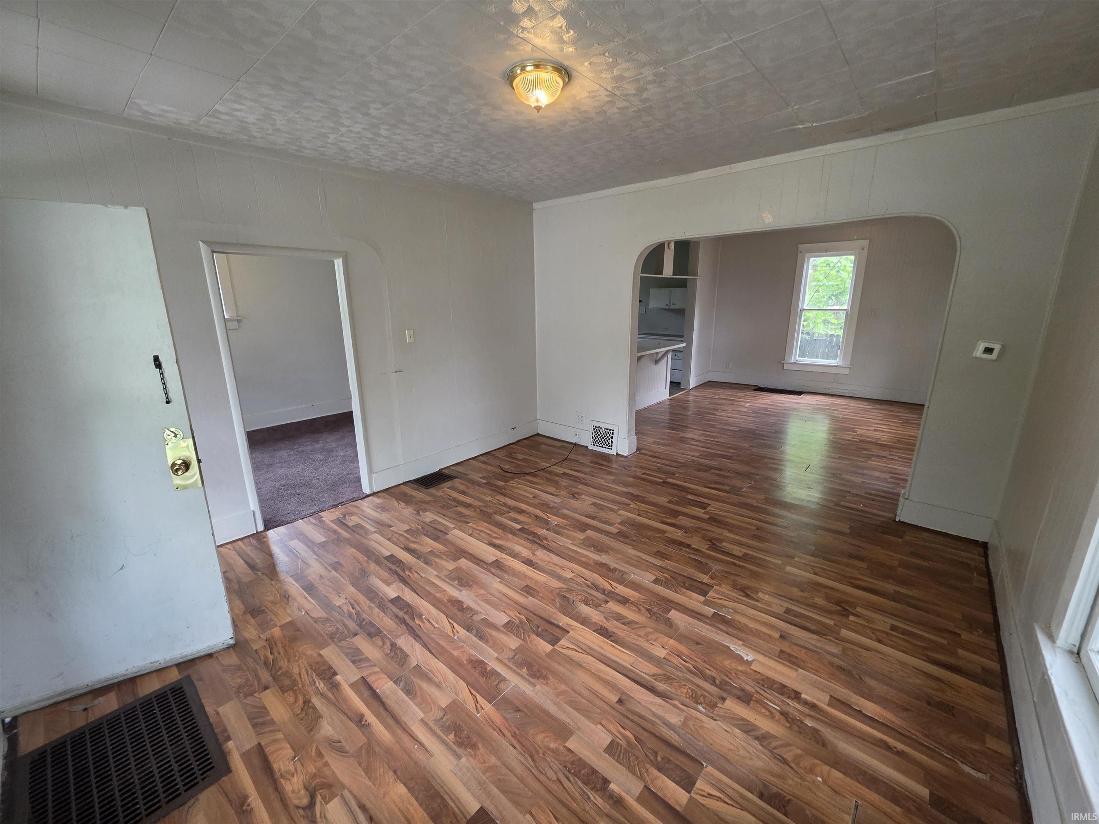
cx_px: 550
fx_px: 413
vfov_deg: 89.9
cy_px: 412
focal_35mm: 13
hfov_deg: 106.2
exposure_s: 1/120
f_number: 1.9
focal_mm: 2.2
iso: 320
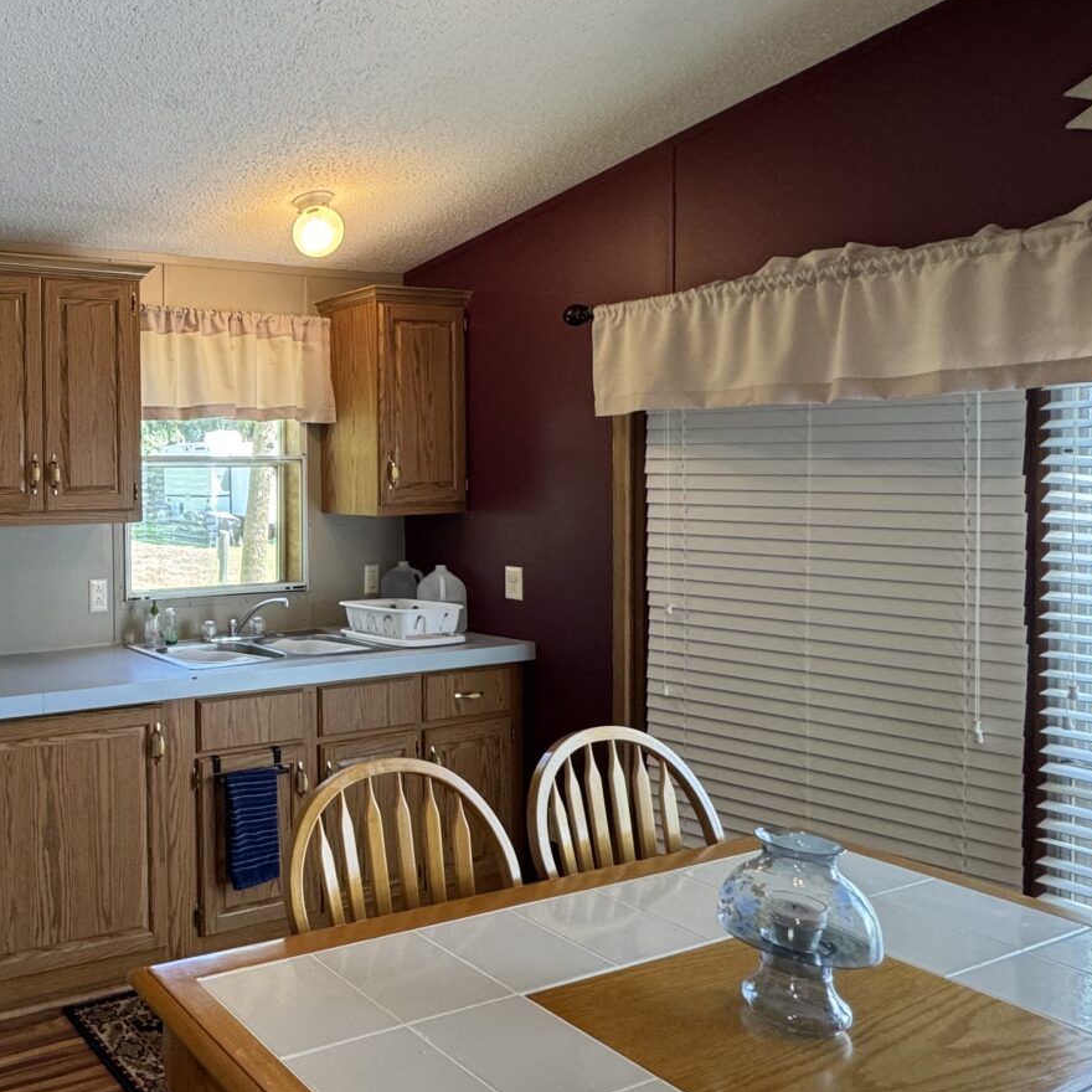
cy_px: 500
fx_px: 964
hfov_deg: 49.8
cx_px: 38
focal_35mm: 27
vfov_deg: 59.0
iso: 160
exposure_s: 1/120
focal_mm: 2.22
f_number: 2.2
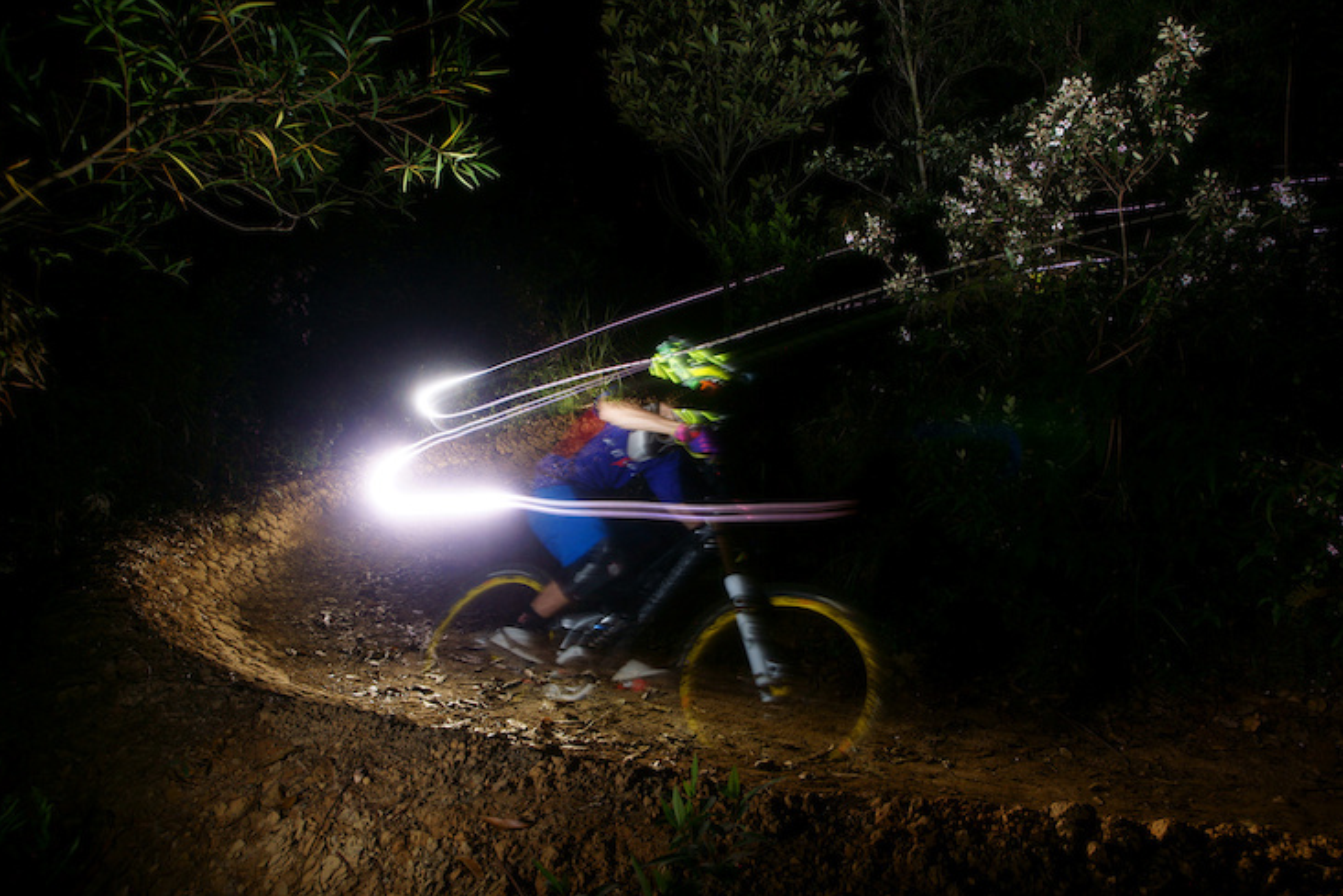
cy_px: 468
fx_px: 895
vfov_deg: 53.1
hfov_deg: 73.7
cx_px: 691
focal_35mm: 24
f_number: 9
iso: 200
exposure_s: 9
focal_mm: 22
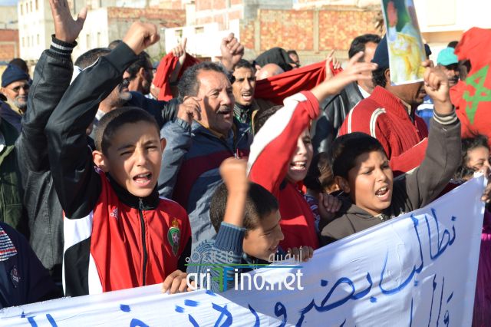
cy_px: 164
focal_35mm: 66
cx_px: 246
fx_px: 900
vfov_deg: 20.6
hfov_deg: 30.5
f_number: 8
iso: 100
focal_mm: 44
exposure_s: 1/320
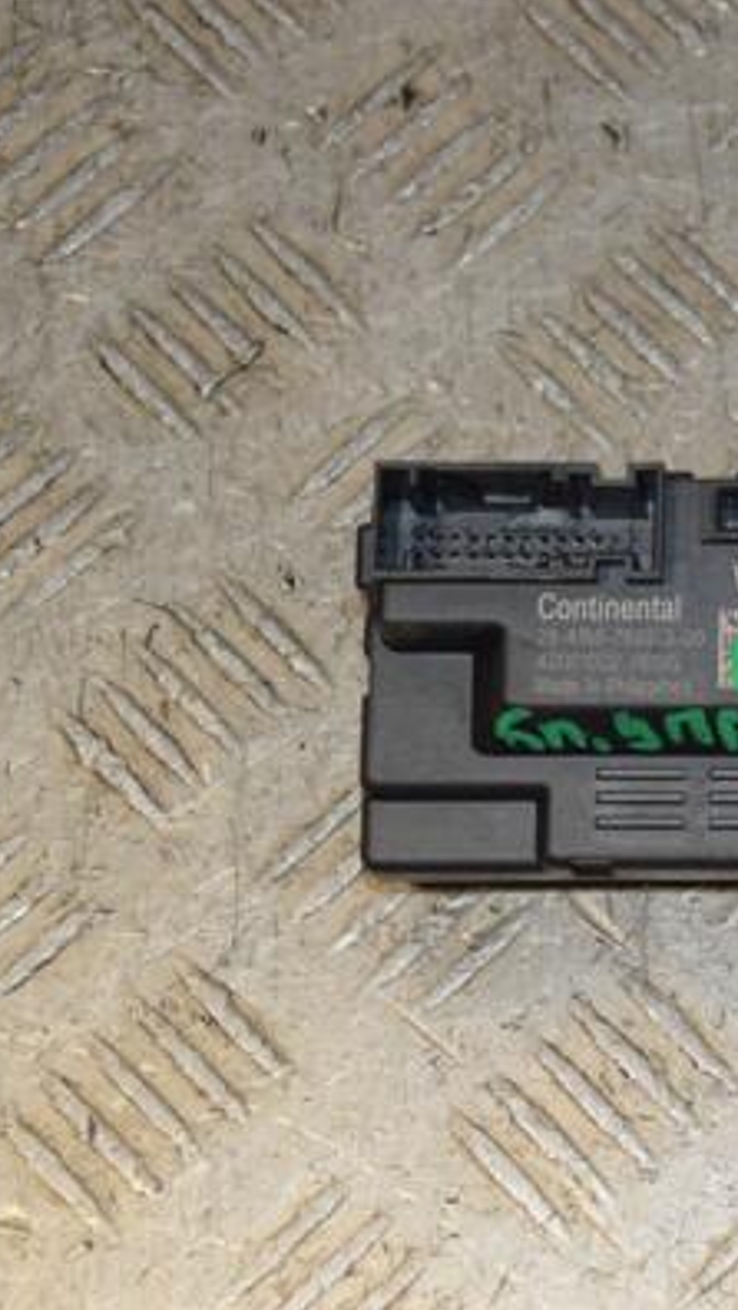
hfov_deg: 11.8
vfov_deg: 21.4
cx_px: 900
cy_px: 655
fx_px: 3476
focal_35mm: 100
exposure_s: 1/200
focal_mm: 42
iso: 800
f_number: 7.1
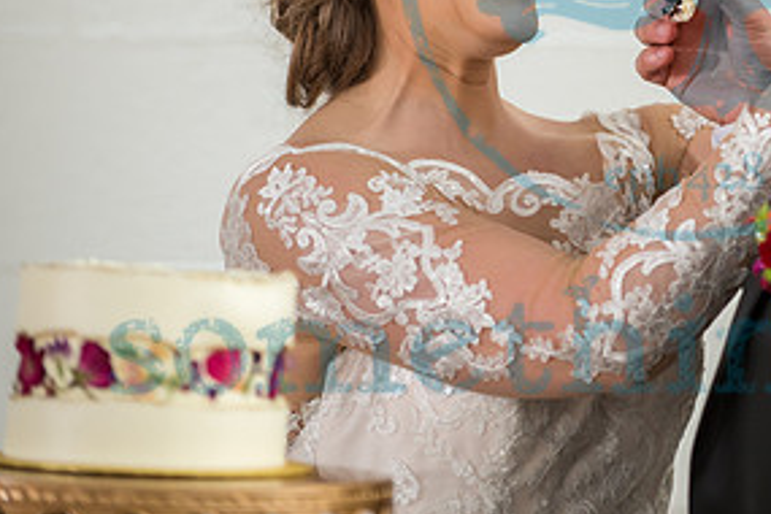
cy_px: 47
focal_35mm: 326
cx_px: 679
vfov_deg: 4.2
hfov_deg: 6.3
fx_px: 6981
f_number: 2.8
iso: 800
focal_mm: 160
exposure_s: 1/200
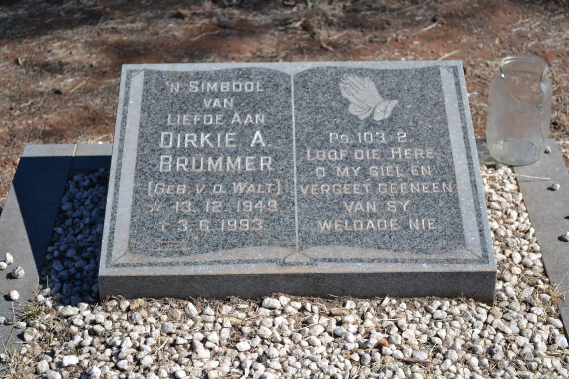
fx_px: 1304
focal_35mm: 82
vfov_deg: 16.6
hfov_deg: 24.6
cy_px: 190
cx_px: 284
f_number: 5.6
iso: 125
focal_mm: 55
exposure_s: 1/125
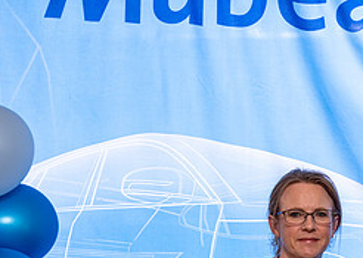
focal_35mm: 127
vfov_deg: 11.1
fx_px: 1308
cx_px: 354
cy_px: 285
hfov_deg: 15.5
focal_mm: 46
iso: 200
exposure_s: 1/250
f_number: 5.6
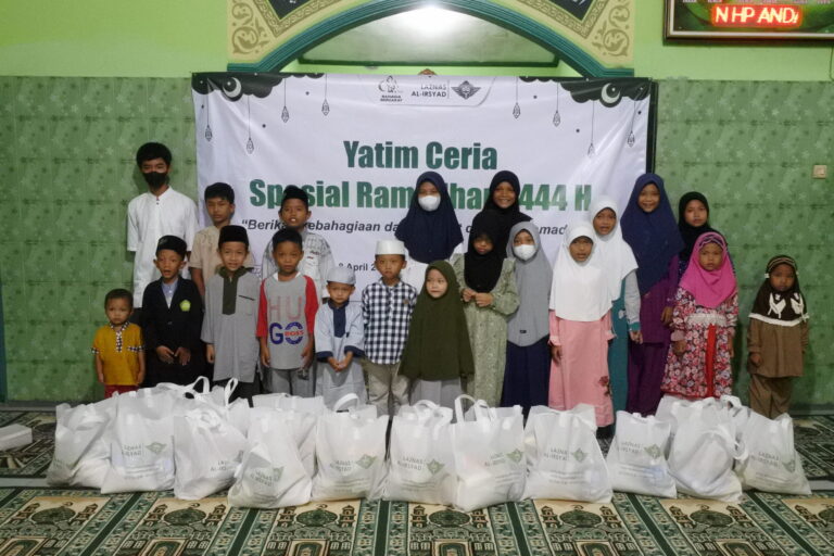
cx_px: 417
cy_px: 278
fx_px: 741
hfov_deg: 58.7
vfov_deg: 41.1
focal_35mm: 32
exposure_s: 1/20
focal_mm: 12.1
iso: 6400
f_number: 7.1
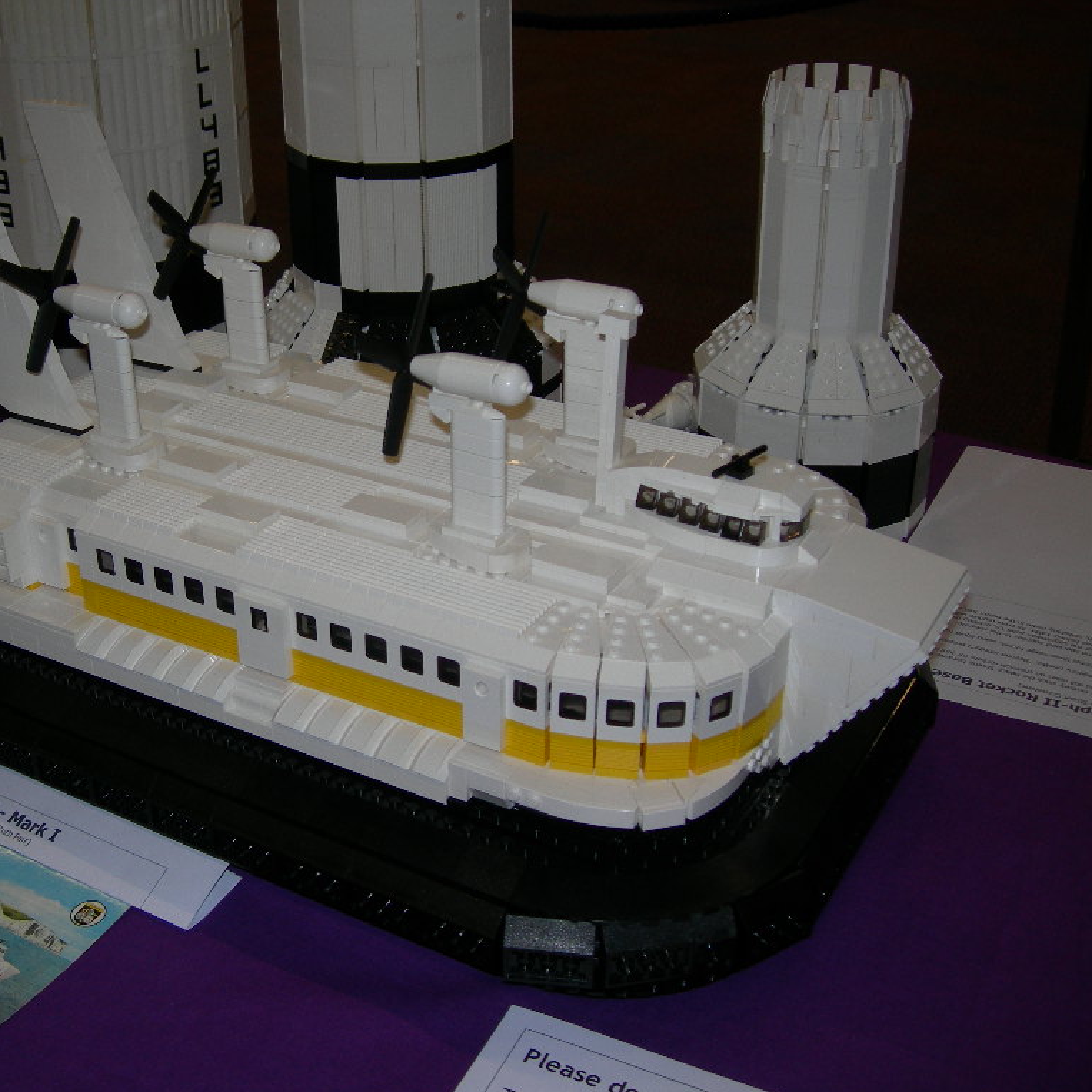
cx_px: 363
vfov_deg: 37.6
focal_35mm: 45
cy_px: 547
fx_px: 1606
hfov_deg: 37.1
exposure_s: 1/60.1
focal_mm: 7.8
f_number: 2.8
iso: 50
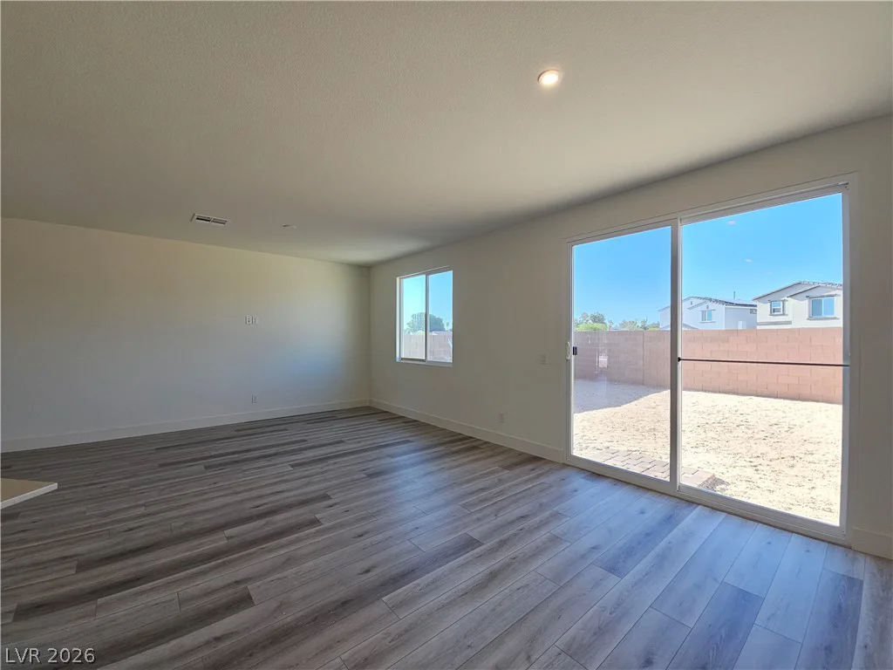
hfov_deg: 106.2
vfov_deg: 89.9
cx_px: 446
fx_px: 335
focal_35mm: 13
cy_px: 335
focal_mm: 2.2
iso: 125
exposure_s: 1/207
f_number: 2.2
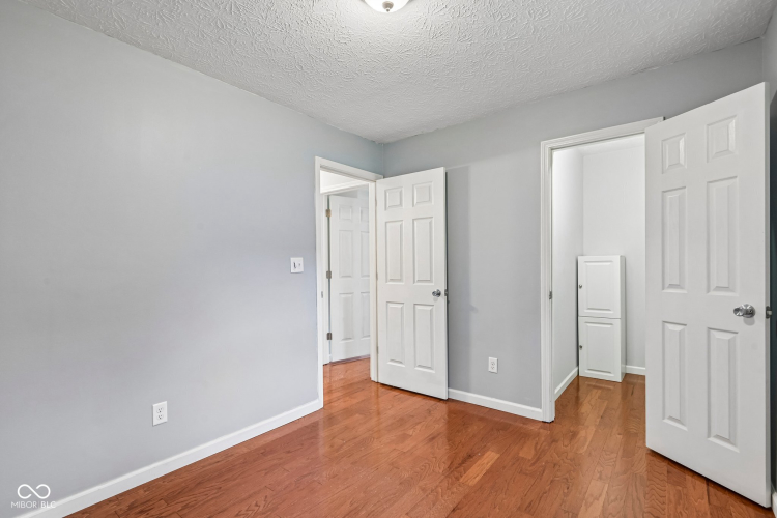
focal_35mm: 16
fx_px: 345
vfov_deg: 73.7
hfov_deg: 96.7
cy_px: 259
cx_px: 388
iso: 400
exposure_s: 1/8
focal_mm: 16
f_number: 8
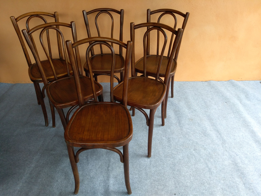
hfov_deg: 67.3
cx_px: 130
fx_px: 196
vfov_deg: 53.1
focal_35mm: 26
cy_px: 98
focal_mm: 3.54
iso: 182
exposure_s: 1/120
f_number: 2
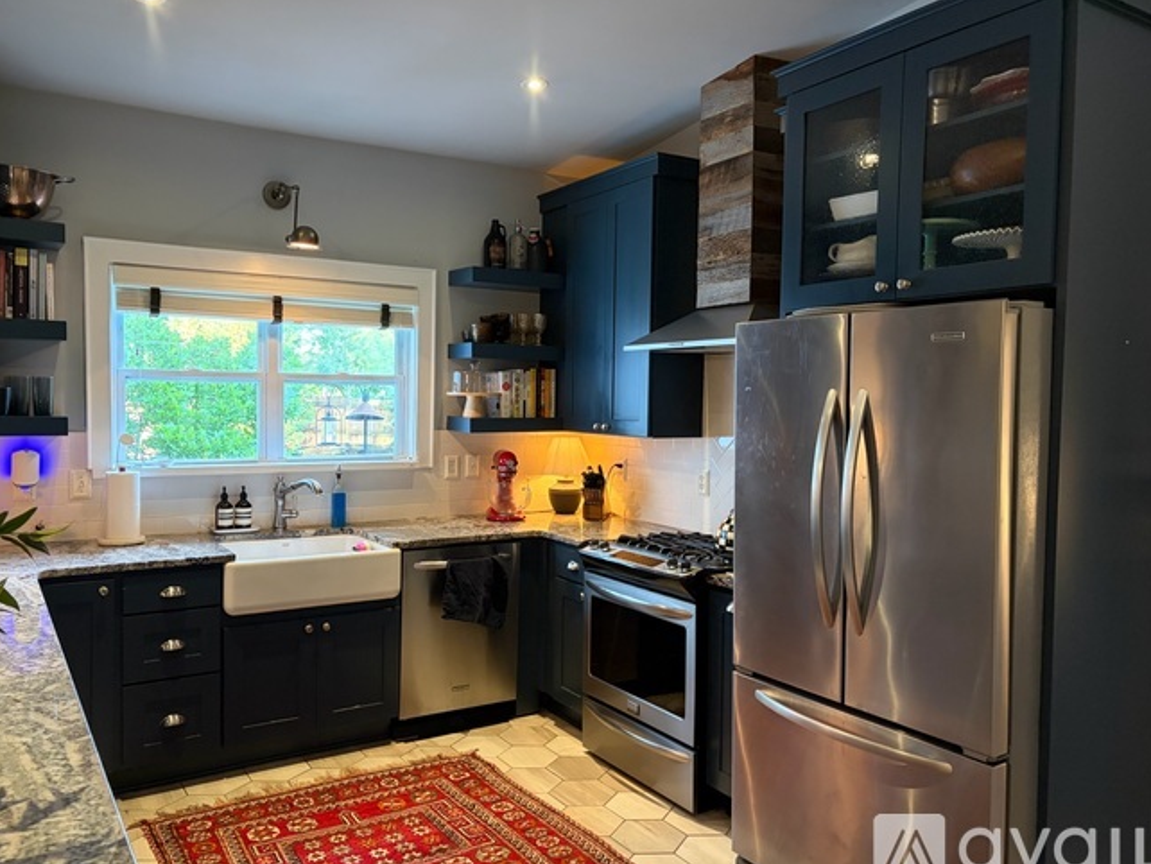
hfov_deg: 65.3
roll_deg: -1.2
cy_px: 437
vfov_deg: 51.4
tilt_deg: -2.1
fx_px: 898
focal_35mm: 27
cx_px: 566
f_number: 1.6
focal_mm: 5.96
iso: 400
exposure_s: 1/60
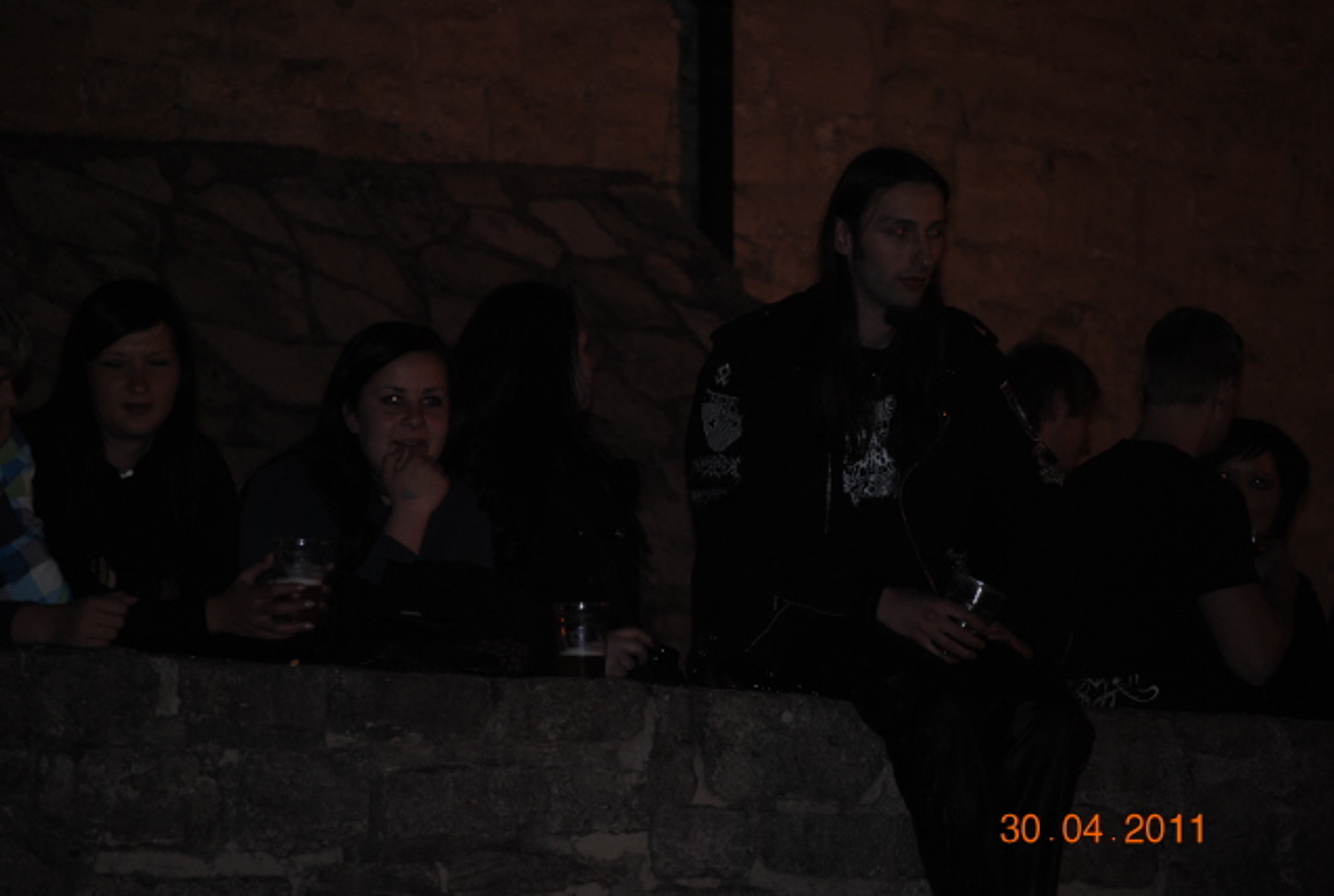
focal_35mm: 180
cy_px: 448
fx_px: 6684
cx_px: 667
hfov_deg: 11.4
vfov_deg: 7.7
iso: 200
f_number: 4.8
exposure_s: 1/60
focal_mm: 120
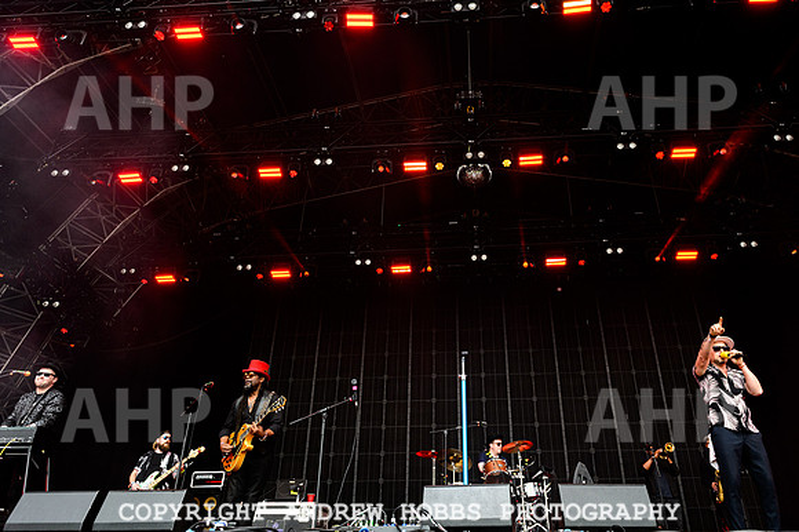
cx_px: 434
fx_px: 578
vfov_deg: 49.3
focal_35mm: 26
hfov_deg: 69.2
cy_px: 243
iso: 1000
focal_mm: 24
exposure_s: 1/2000
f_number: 5
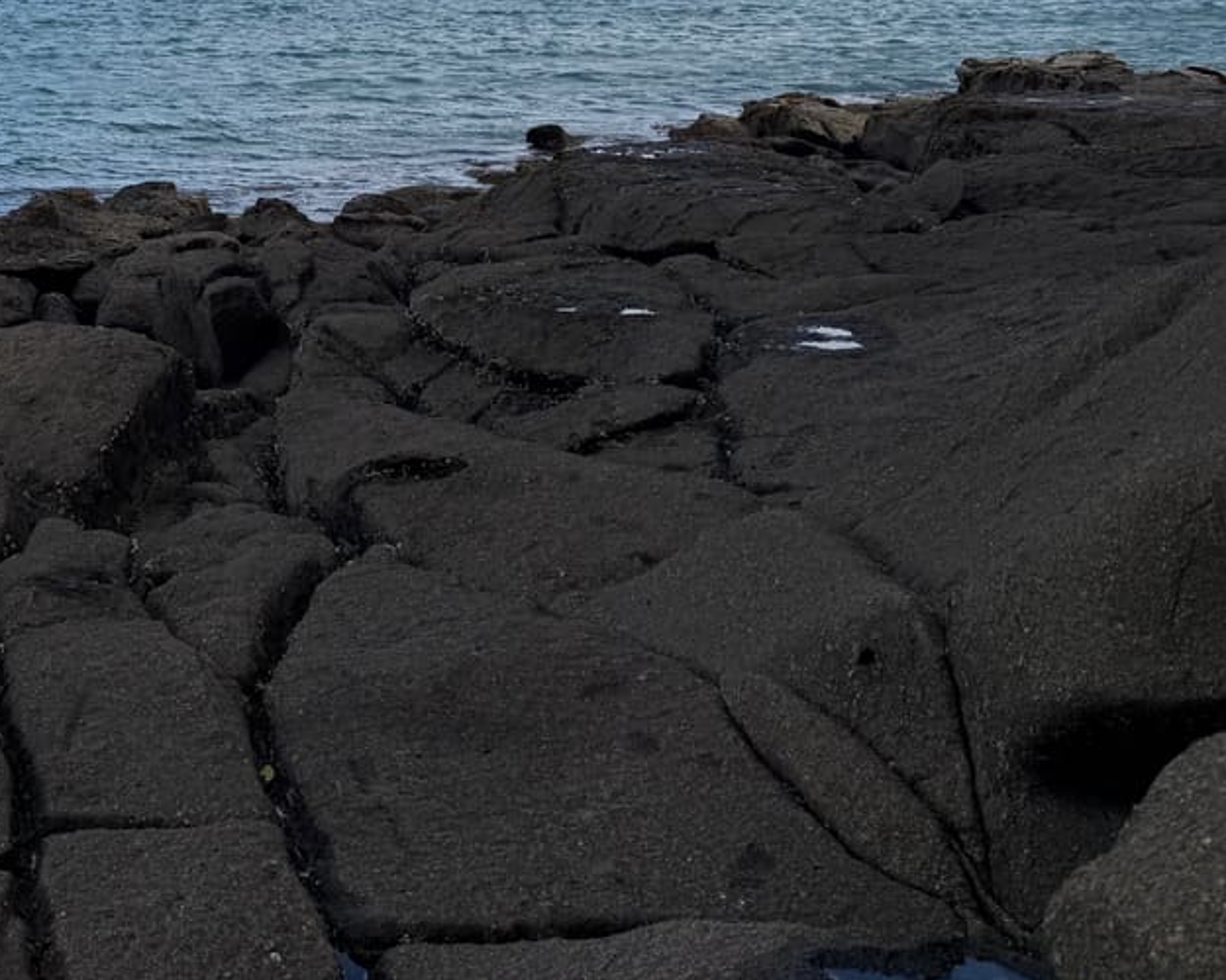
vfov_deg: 23.9
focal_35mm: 60
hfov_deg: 27.5
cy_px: -82
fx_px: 2177
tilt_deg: -0.5
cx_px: -263
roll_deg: +1.0
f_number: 1.78
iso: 80
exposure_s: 1/5714
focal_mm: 6.76
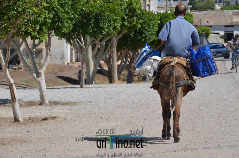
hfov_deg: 10.6
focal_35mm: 195
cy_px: 79
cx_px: 120
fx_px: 1292
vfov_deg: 7.0
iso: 200
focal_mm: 130
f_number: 7.1
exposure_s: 1/800
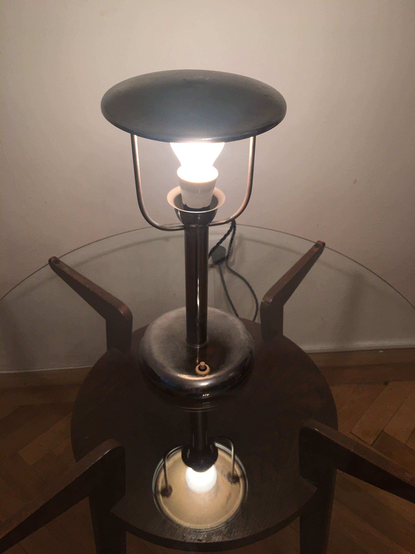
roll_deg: +0.4
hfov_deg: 48.2
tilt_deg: -37.9
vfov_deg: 61.7
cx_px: 208
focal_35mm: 29
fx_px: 464
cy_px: 277
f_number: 2.2
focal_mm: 4.15
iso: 32
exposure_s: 1/33
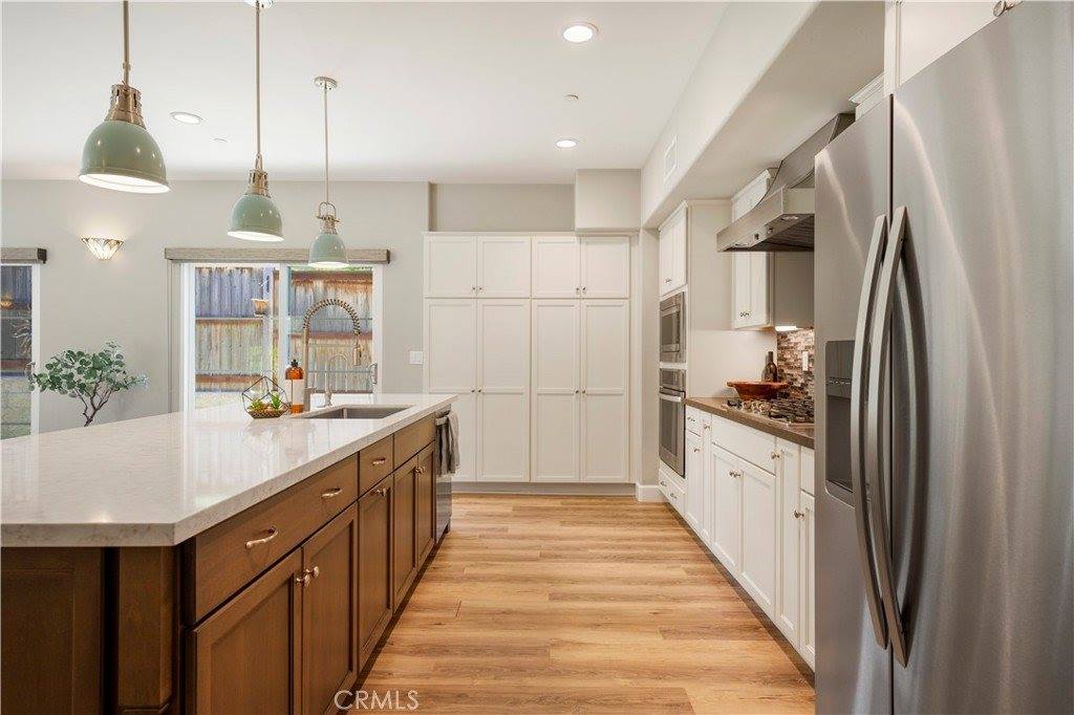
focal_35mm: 20
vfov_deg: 61.9
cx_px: 537
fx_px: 596
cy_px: 358
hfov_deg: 84.0
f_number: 7.1
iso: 500
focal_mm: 20
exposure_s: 1/40
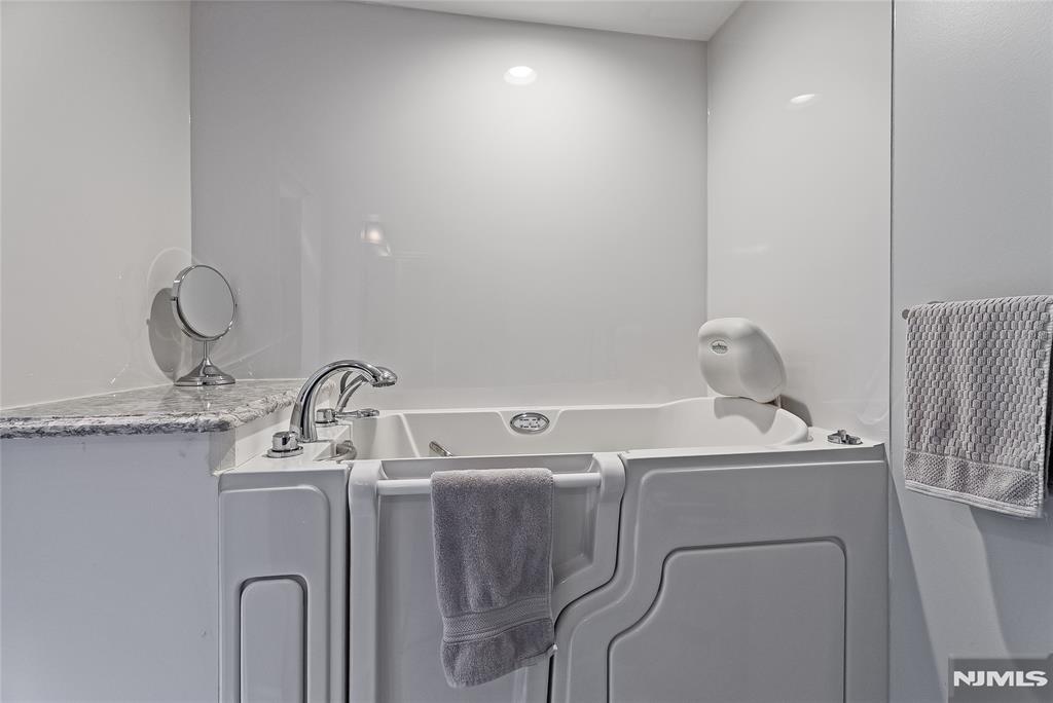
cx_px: 526
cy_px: 352
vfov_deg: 73.8
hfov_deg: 96.7
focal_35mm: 16
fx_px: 468
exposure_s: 1/50
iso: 800
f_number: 7.1
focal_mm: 16
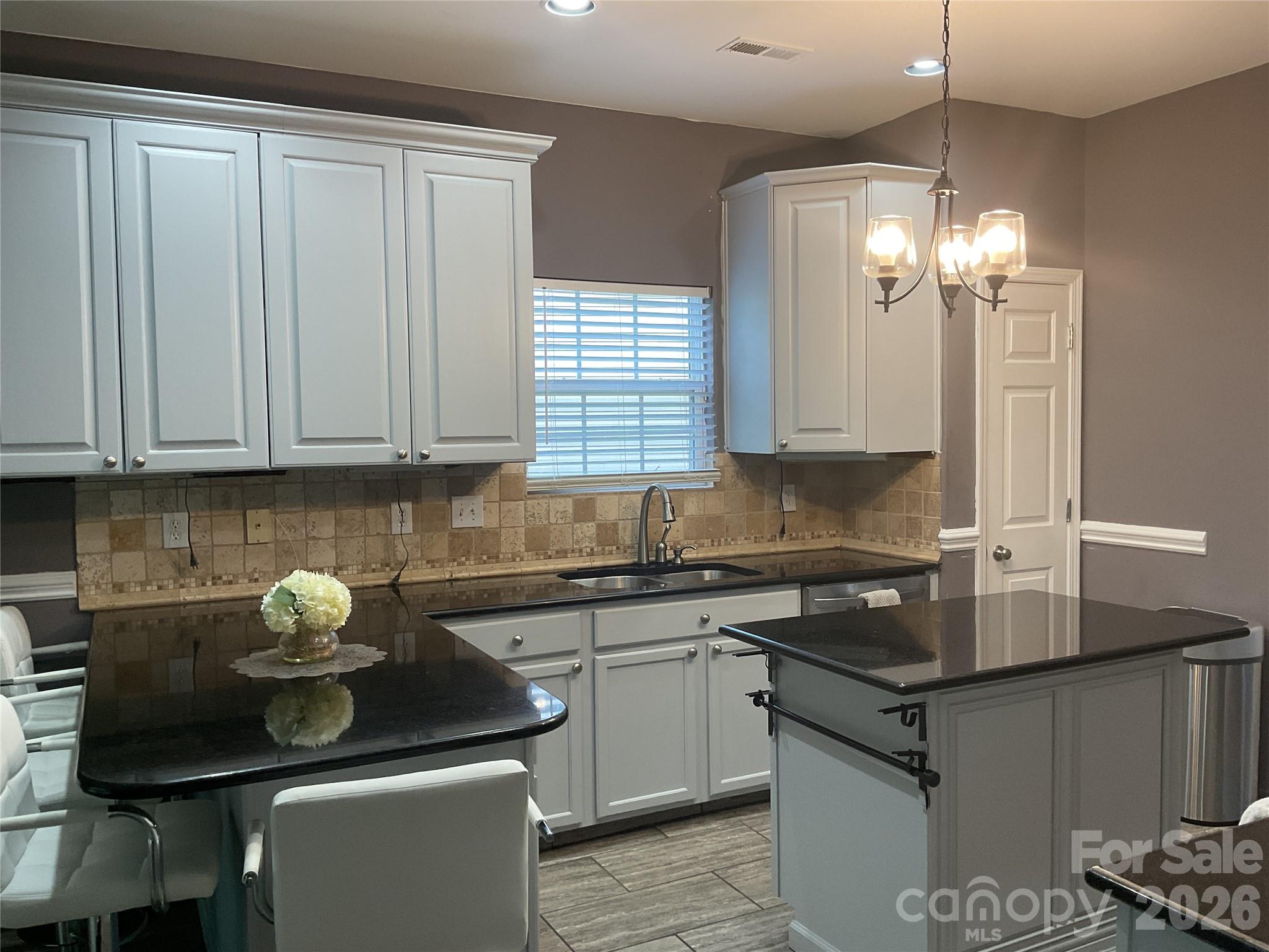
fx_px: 1063
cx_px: 634
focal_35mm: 29
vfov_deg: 48.2
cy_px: 476
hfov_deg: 61.7
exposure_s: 1/60
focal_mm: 3
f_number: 1.8
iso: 50
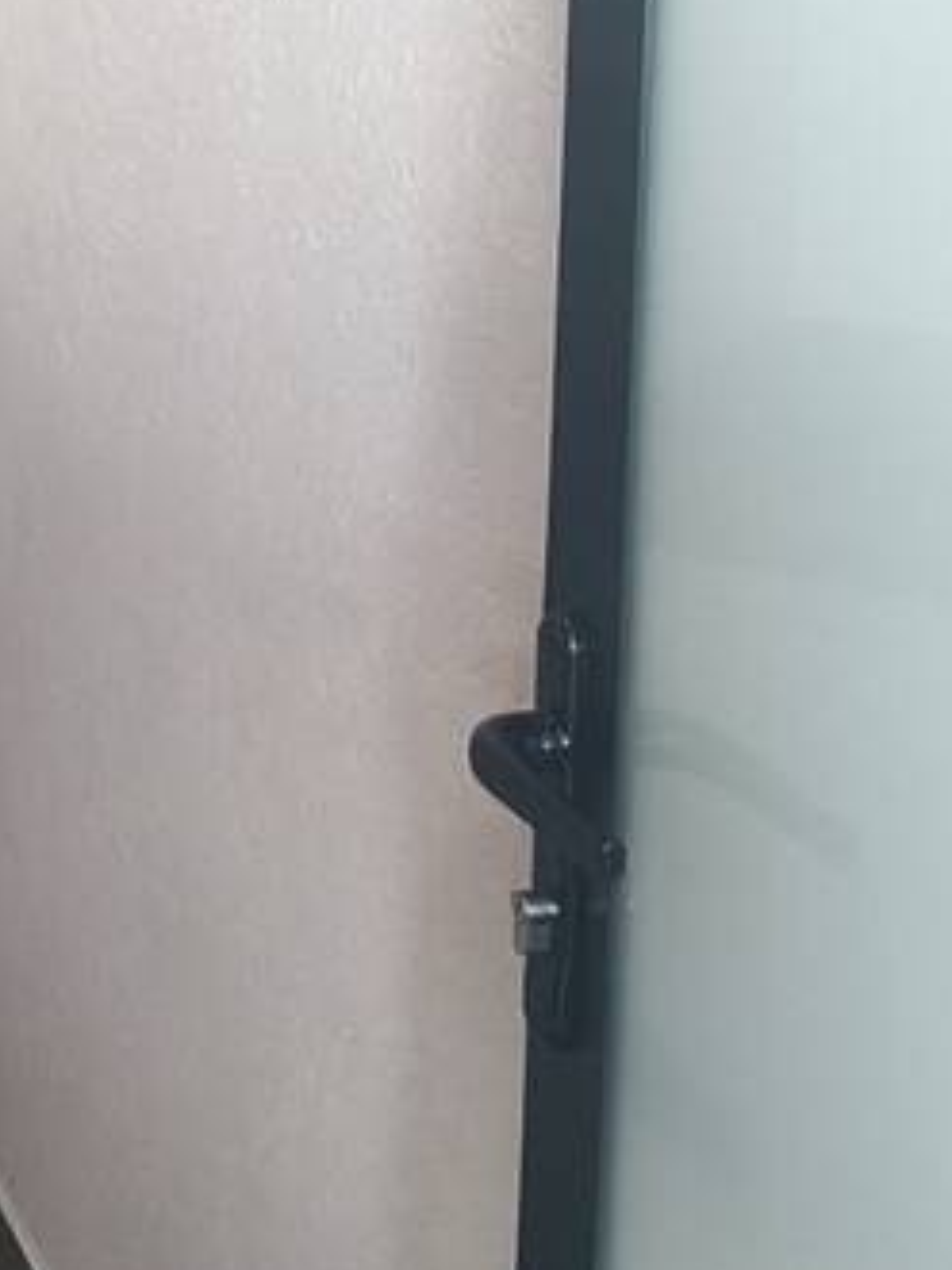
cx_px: -361
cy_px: 81
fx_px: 1798
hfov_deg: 24.8
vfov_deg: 36.1
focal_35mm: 49
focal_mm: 1.67
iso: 80
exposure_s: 1/60
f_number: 2.2
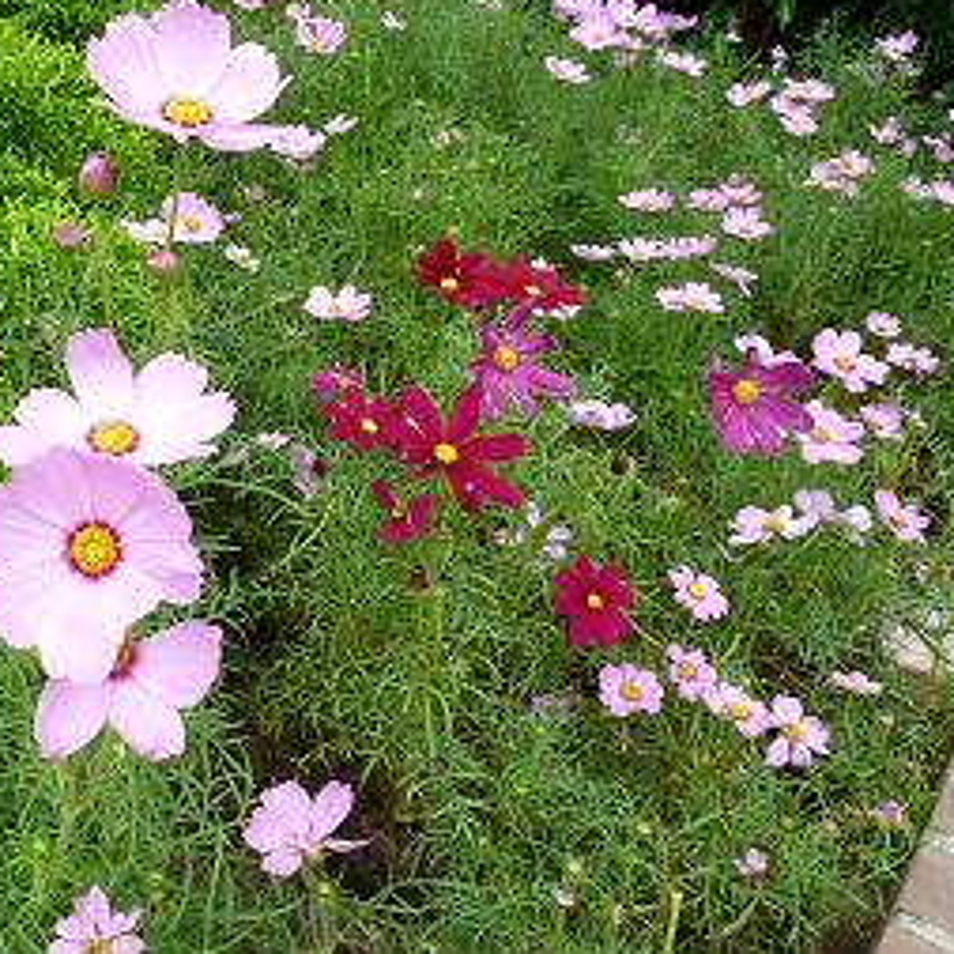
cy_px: 396
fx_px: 1091
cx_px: 222
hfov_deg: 45.4
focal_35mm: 35
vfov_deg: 47.0
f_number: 4
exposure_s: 1/100
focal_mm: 4.1
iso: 80
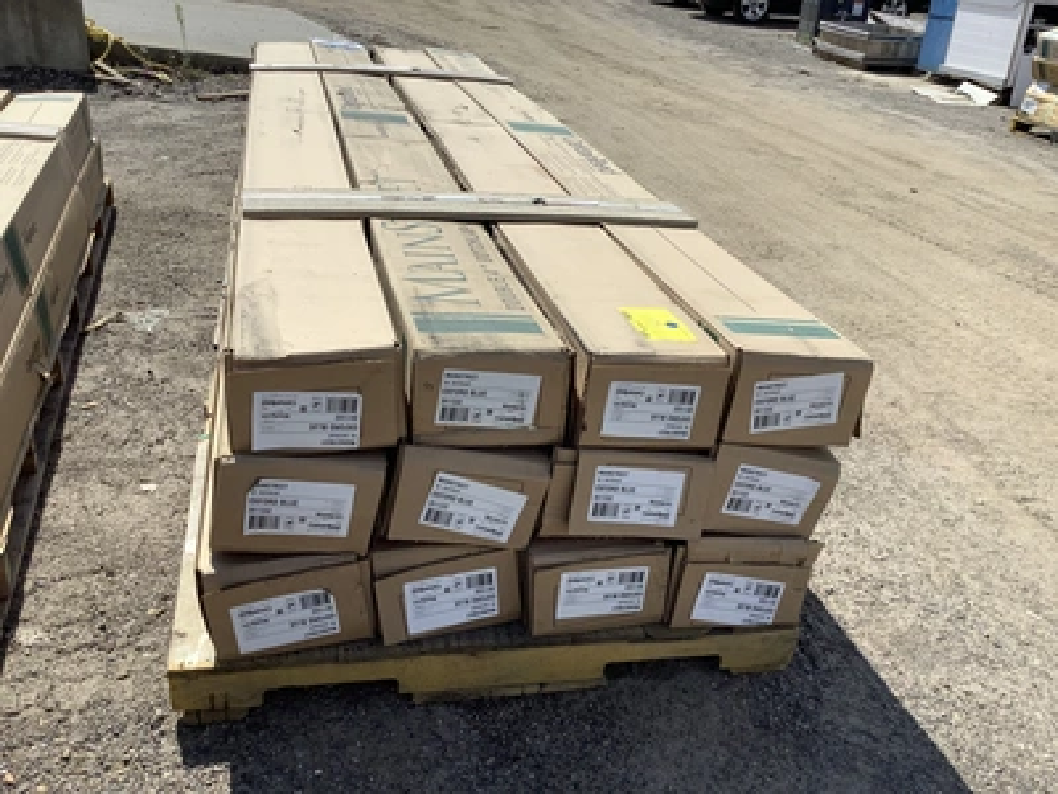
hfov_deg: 58.4
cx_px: 529
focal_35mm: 31
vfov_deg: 45.4
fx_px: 947
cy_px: 397
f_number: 2.4
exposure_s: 1/2262
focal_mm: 3.3
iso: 25
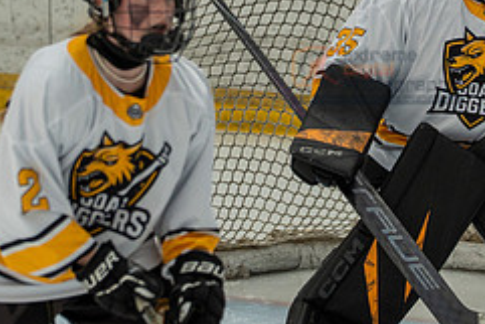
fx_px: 5972
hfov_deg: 4.6
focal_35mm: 443
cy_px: 73
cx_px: 378
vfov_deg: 3.1
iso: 800
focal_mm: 123
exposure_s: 1/1600
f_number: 3.5
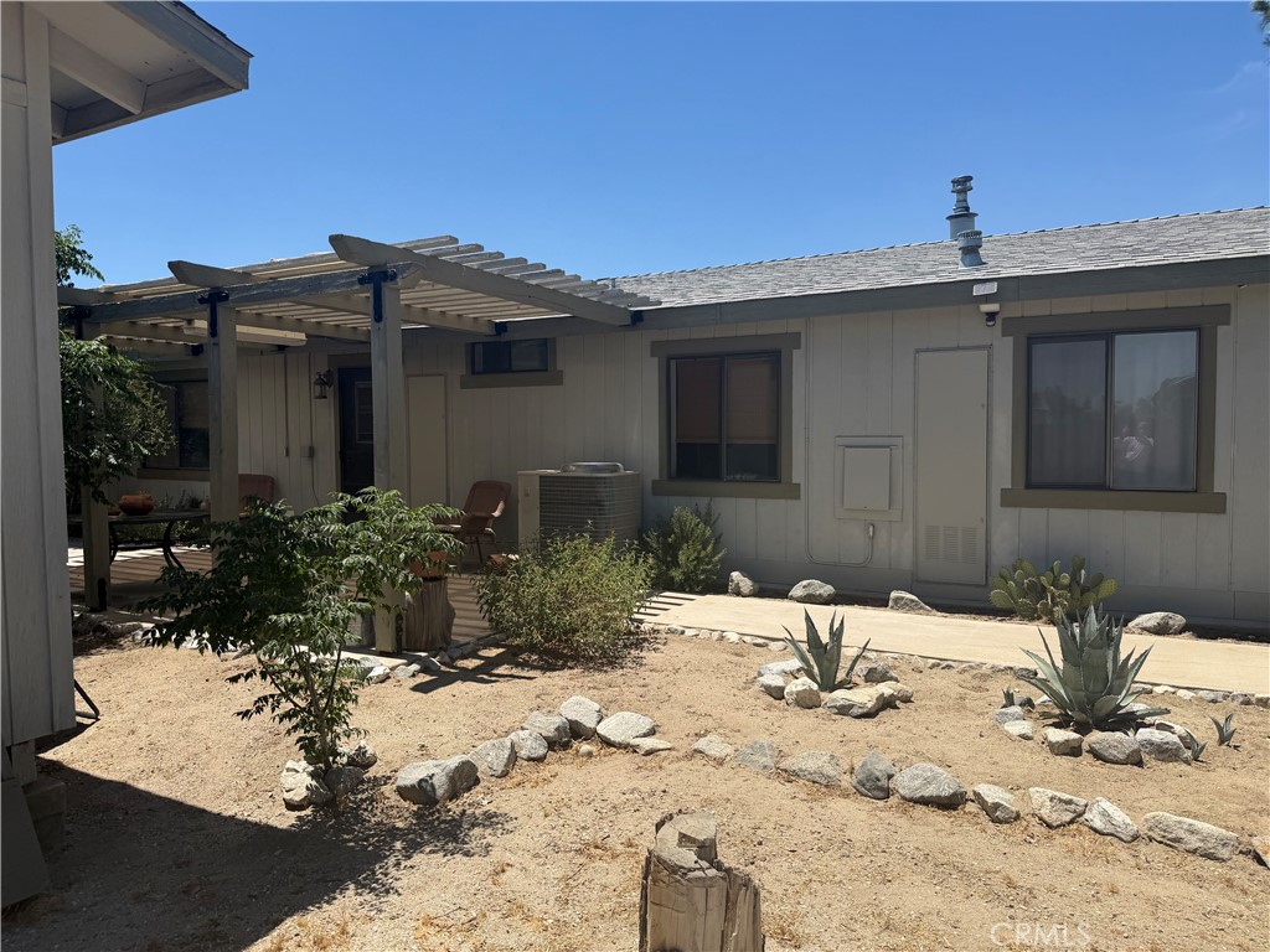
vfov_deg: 56.8
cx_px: 635
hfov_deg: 71.6
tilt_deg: +1.7
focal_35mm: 24
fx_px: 881
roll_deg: -1.0
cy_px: 476
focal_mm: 6.76
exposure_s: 1/4405
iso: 80
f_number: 1.78
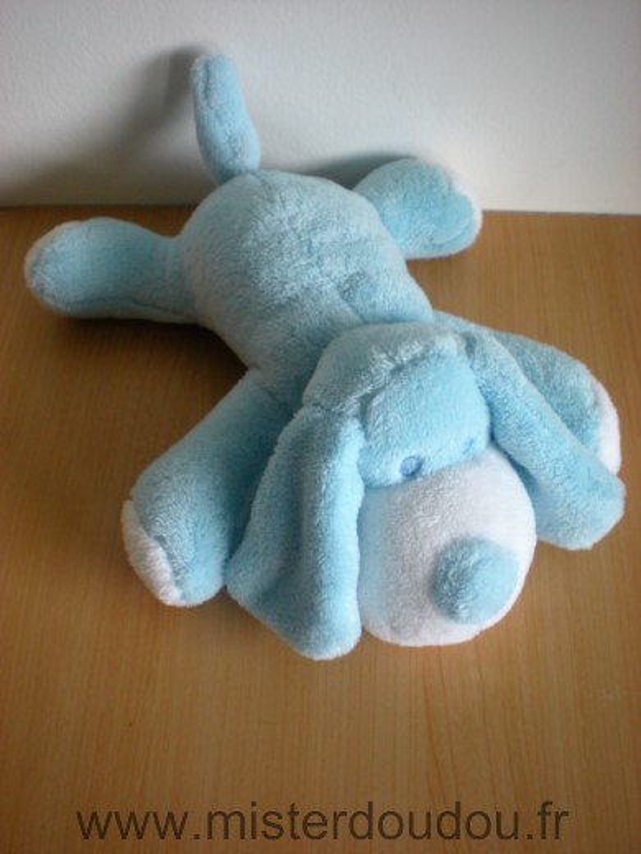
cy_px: 427
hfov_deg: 37.7
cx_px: 320
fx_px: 938
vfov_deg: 49.0
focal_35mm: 38
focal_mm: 6.3
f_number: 3.1
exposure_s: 1/51.4
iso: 200
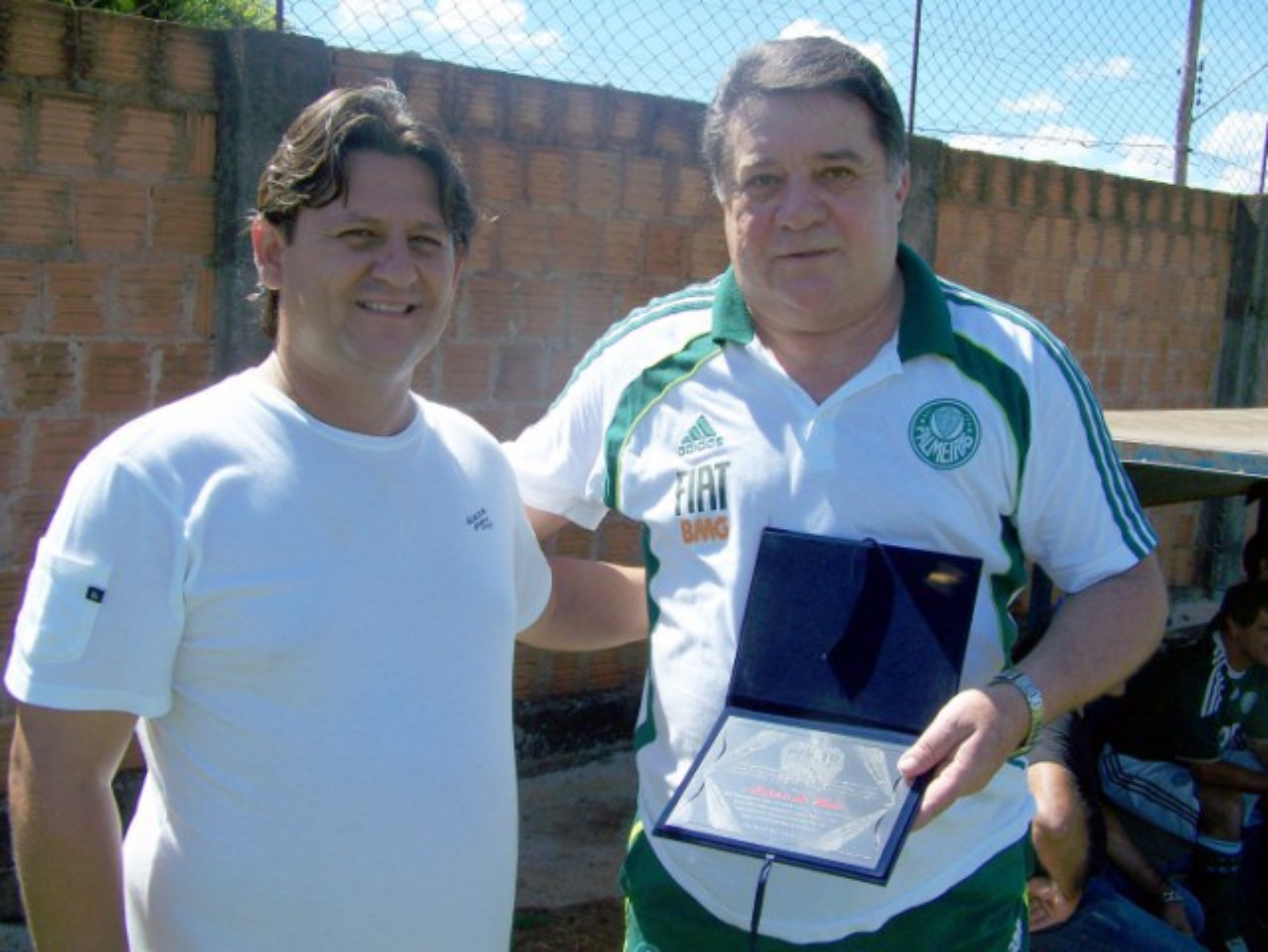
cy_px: 476
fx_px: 1393
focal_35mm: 38
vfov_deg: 37.8
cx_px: 634
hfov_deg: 49.0
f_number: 4
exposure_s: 1/500
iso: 80
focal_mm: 6.3
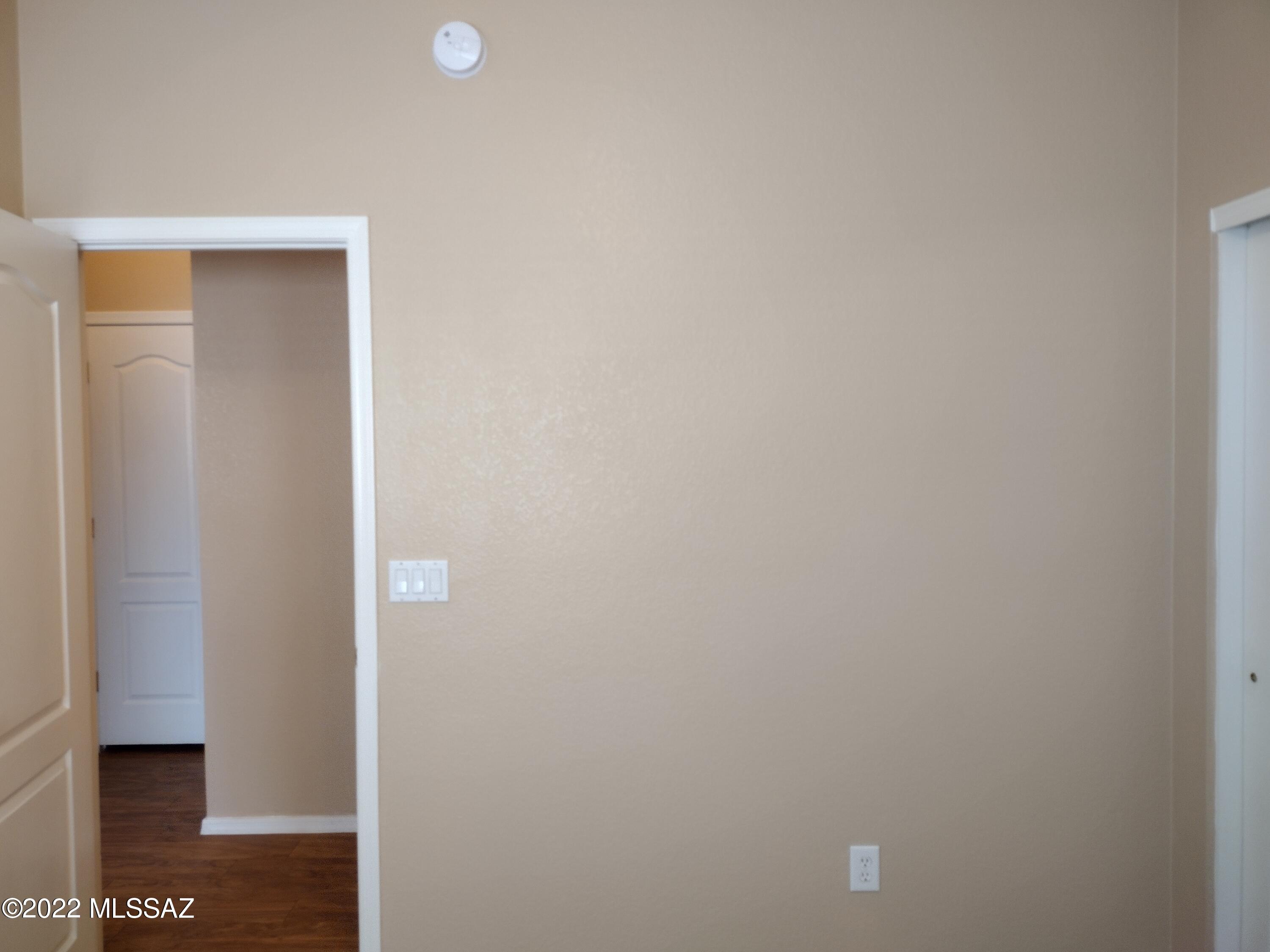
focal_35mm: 27
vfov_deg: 51.4
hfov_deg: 65.3
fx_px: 991
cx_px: 635
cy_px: 476
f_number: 1.7
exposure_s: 1/40
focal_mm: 4.71
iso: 178
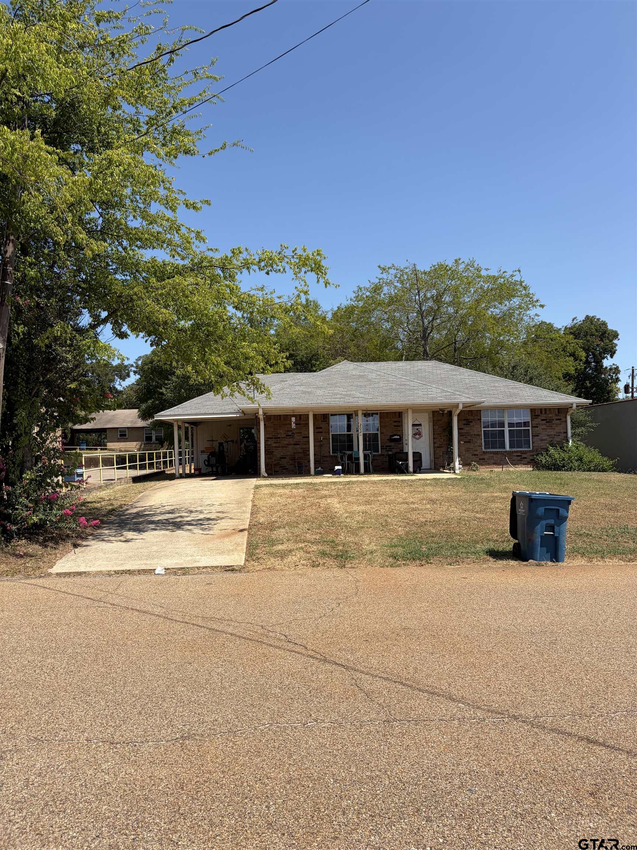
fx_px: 638
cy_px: 425
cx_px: 318
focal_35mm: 26
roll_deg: +2.2
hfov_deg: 53.1
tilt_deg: +4.0
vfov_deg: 67.3
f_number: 1.6
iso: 50
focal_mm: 5.96
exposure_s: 1/3623
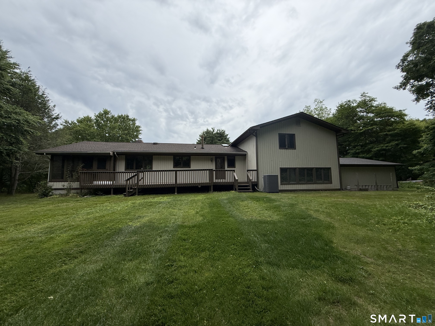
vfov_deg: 85.7
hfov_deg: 102.1
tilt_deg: +3.9
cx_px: 218
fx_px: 176
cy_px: 163
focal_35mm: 14
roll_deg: +0.1
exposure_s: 1/1285
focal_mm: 2.22
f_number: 2.2
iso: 50
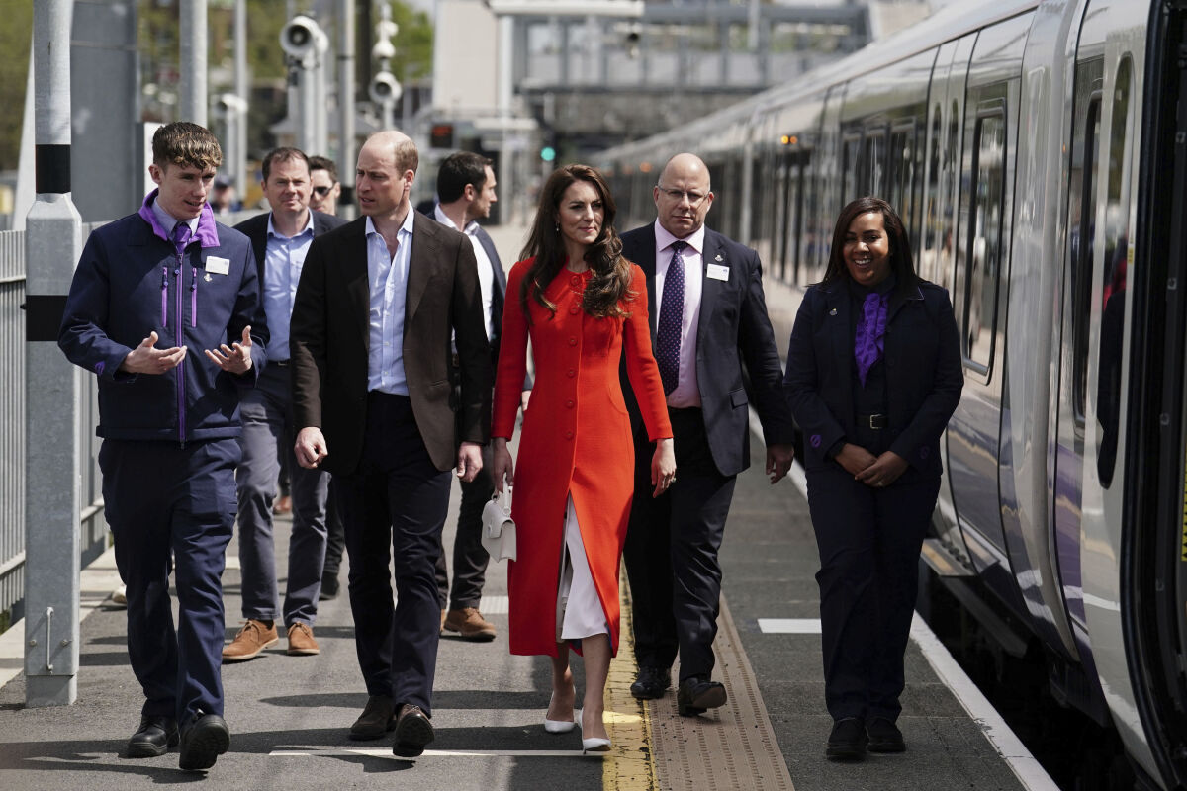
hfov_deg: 18.6
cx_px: 594
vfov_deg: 12.5
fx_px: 3627
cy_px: 396
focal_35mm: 110
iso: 320
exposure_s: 1/8000
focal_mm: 110
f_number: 2.8
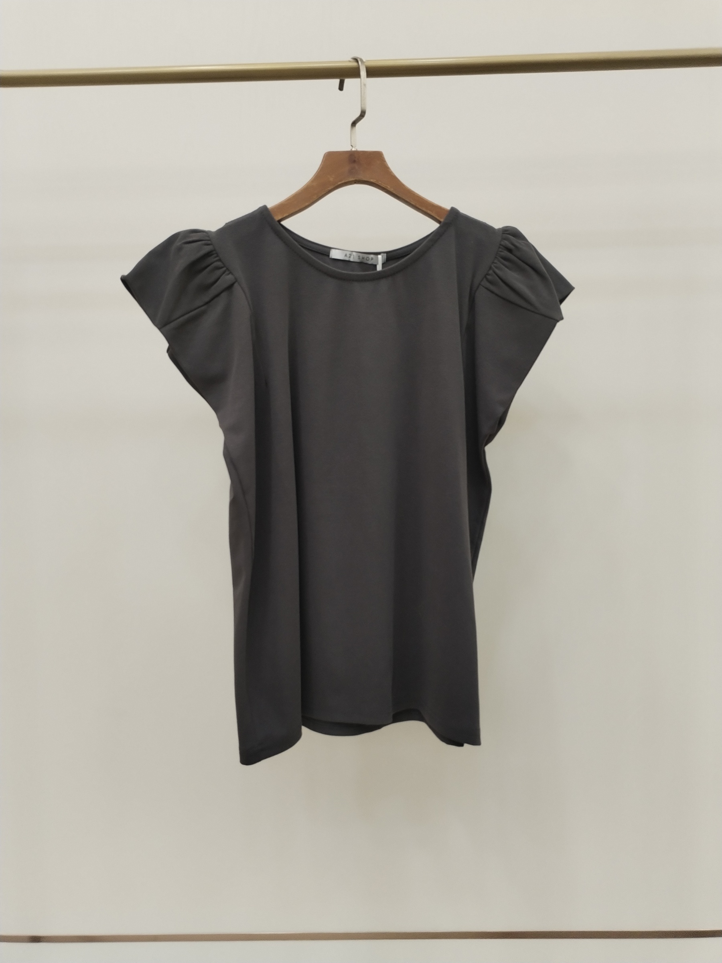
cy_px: 482
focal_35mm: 29
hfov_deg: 48.2
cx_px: 361
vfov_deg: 61.7
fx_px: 806
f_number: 1.8
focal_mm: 4.75
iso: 272
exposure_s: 1/120
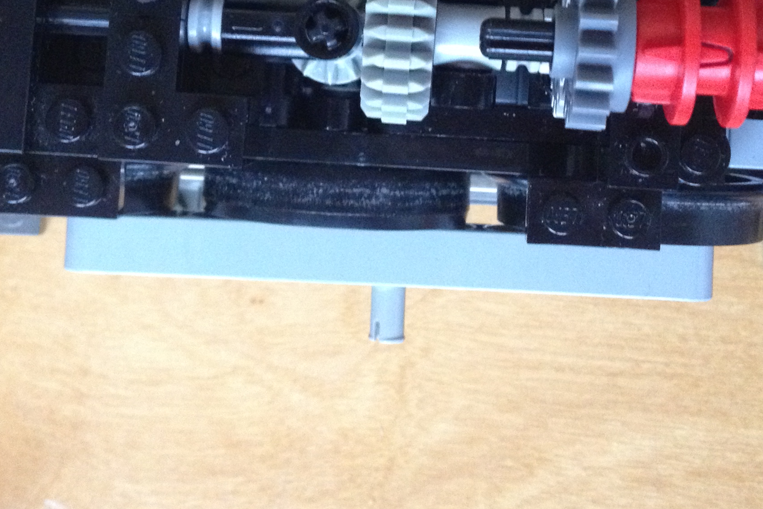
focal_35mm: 70
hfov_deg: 28.8
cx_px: 423
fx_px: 1484
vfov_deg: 18.9
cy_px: 2
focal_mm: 4.28
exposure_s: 1/15
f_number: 2.4
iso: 500
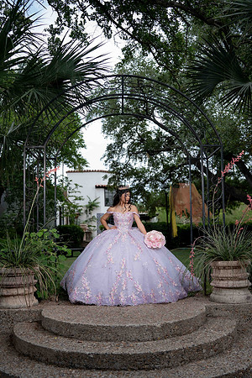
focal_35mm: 35
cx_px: 126
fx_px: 367
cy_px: 189
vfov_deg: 54.4
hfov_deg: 37.9
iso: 80
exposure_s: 1/800
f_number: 2.2
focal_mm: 35
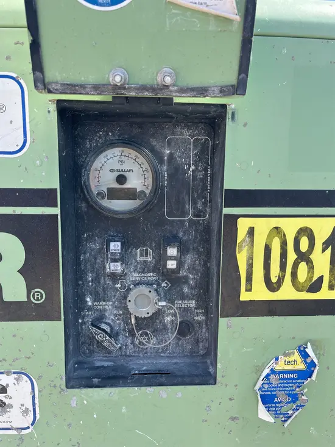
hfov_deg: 53.1
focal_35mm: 26
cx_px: 168
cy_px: 224
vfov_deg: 67.3
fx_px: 335
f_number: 1.6
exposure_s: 1/821
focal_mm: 5.1
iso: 50
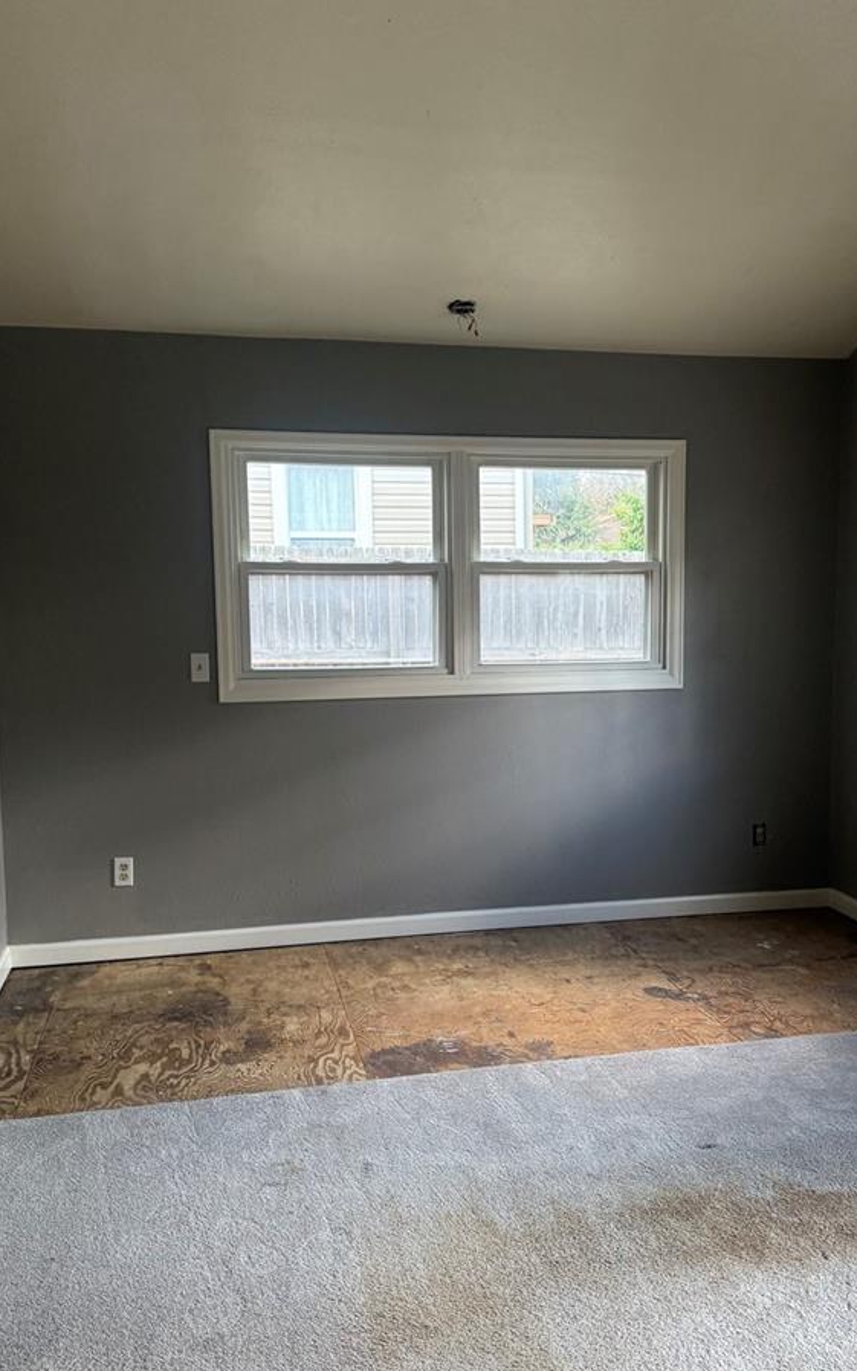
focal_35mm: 34
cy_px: 721
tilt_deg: -3.9
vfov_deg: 56.7
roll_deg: -0.5
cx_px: 513
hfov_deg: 37.1
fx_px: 1271
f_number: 1.78
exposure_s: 1/120
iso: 160
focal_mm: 6.76
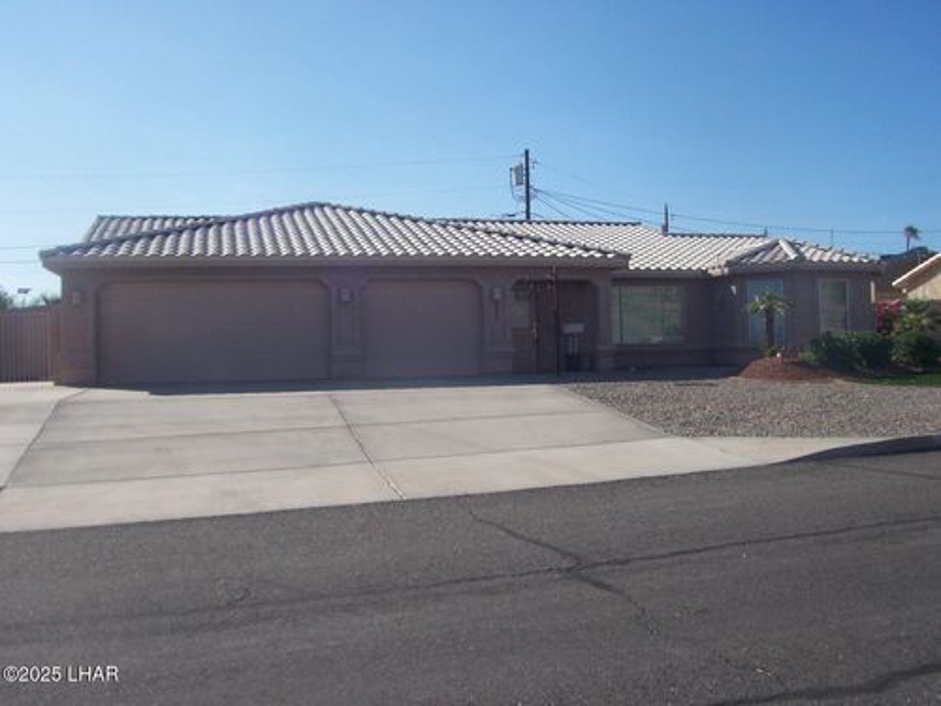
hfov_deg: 54.0
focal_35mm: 34
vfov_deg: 41.8
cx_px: 470
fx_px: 924
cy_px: 353
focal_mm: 5.6
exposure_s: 1/500
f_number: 5.6
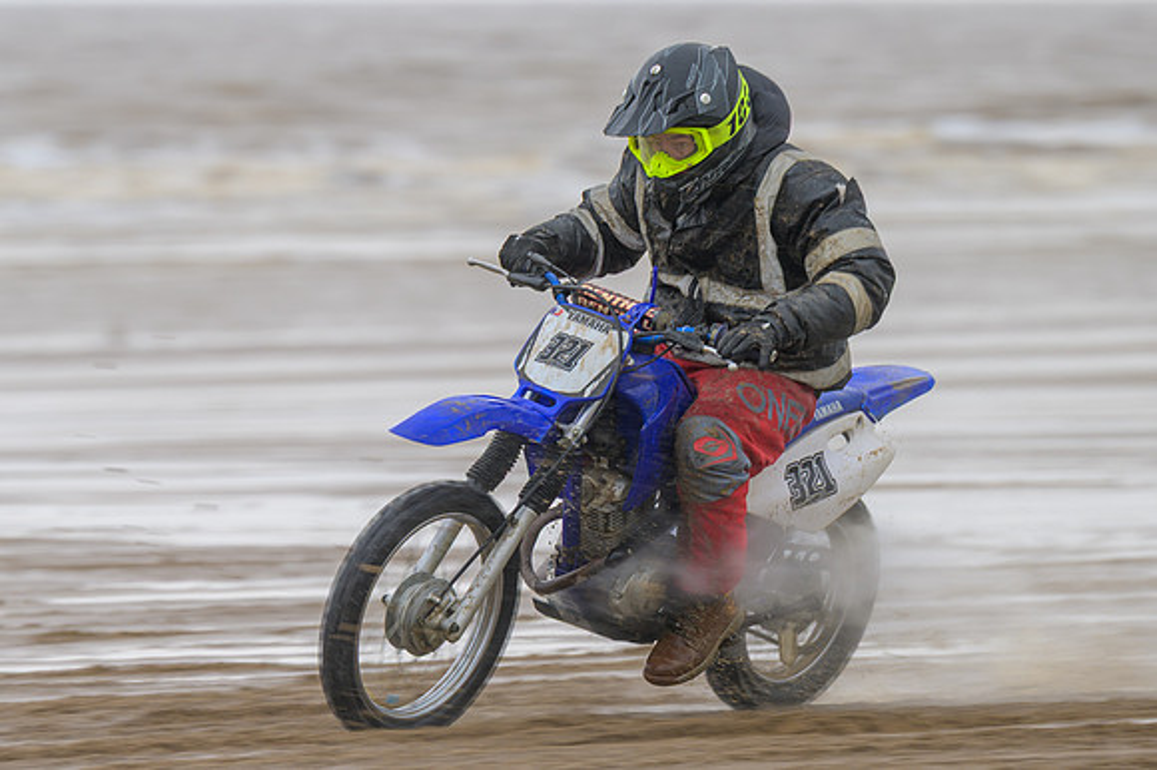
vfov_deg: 3.6
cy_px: 473
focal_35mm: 382
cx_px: 447
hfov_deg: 5.4
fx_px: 12275
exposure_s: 1/250
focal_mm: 200
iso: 110
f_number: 4
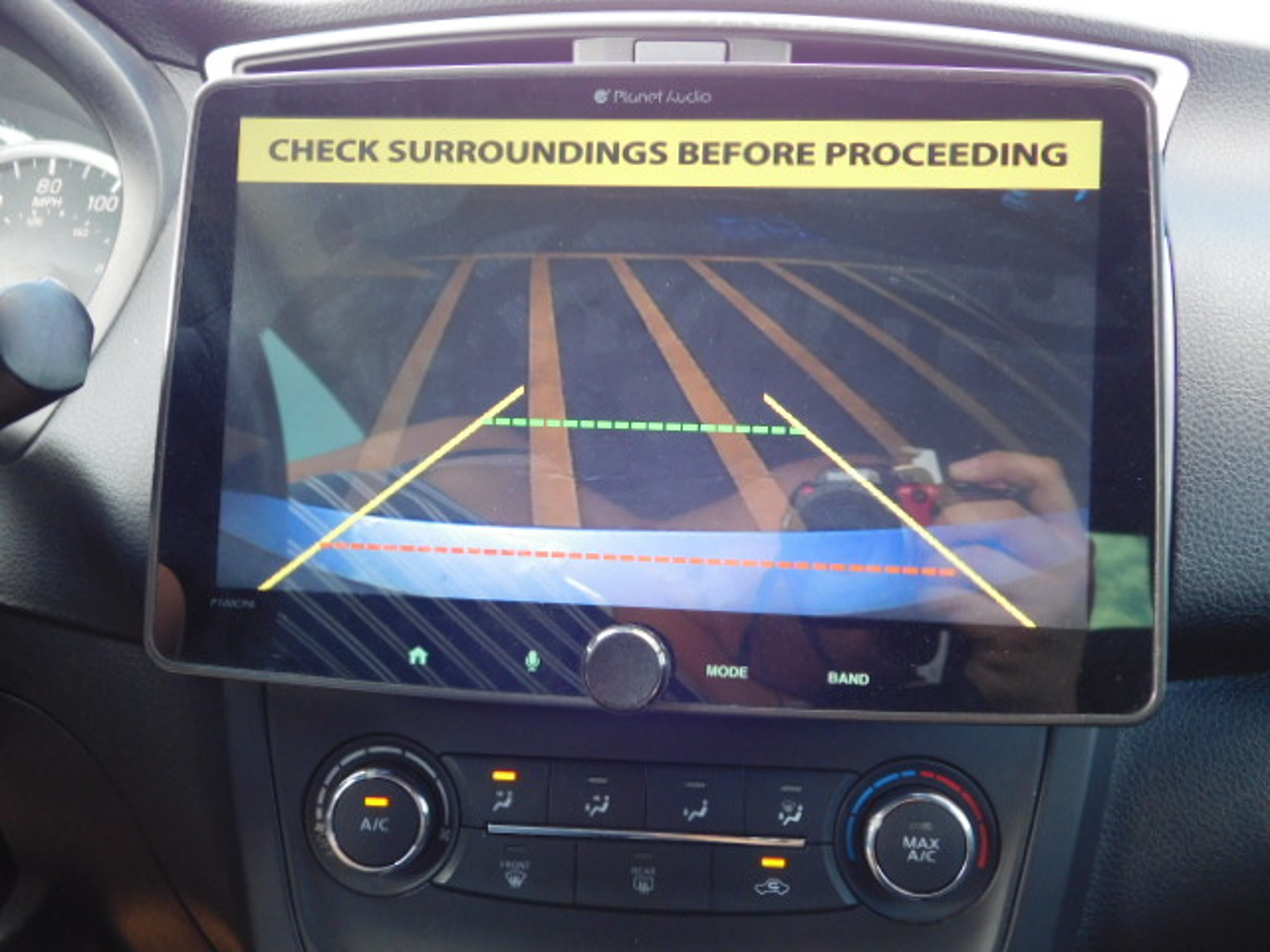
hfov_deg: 46.8
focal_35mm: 40
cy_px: 476
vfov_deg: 36.0
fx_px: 1468
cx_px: 635
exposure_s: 1/30
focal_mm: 7.1
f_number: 3.6
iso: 200
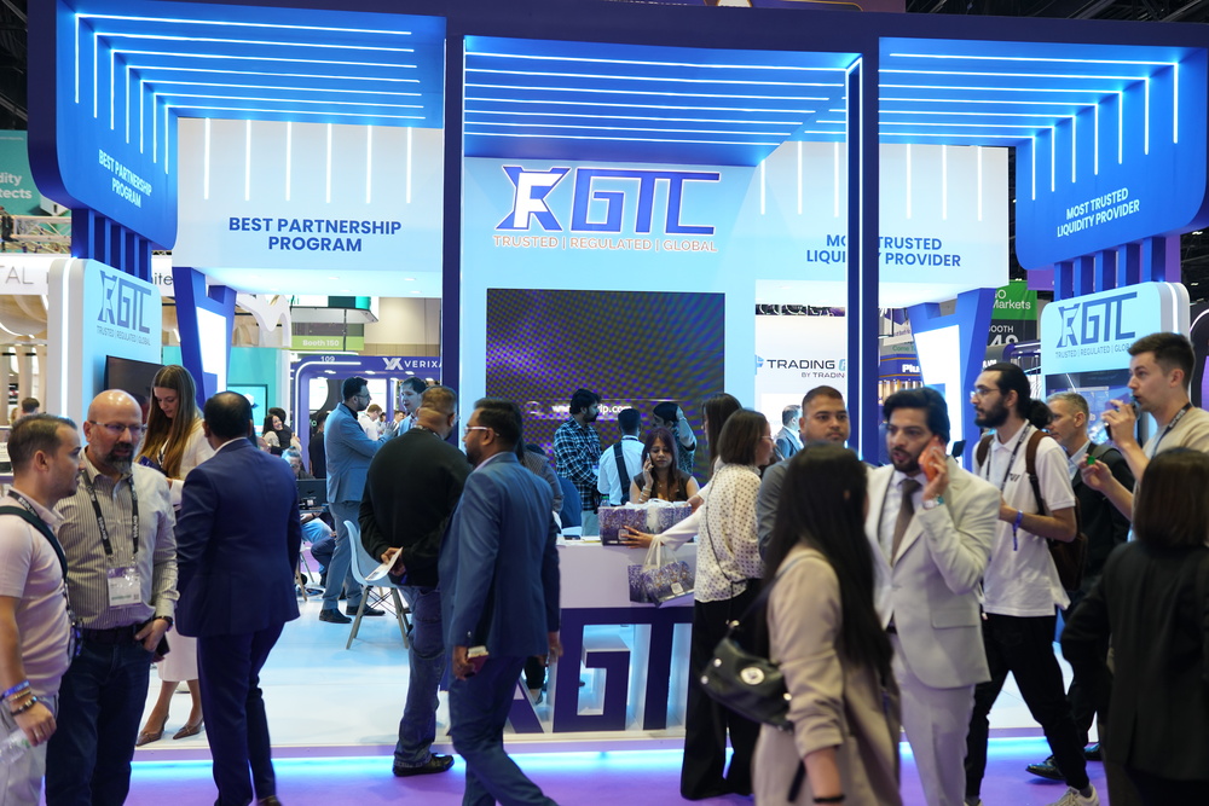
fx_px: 1176
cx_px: 604
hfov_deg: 54.4
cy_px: 403
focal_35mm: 35
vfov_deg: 37.9
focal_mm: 35
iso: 640
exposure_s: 1/125
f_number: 2.5
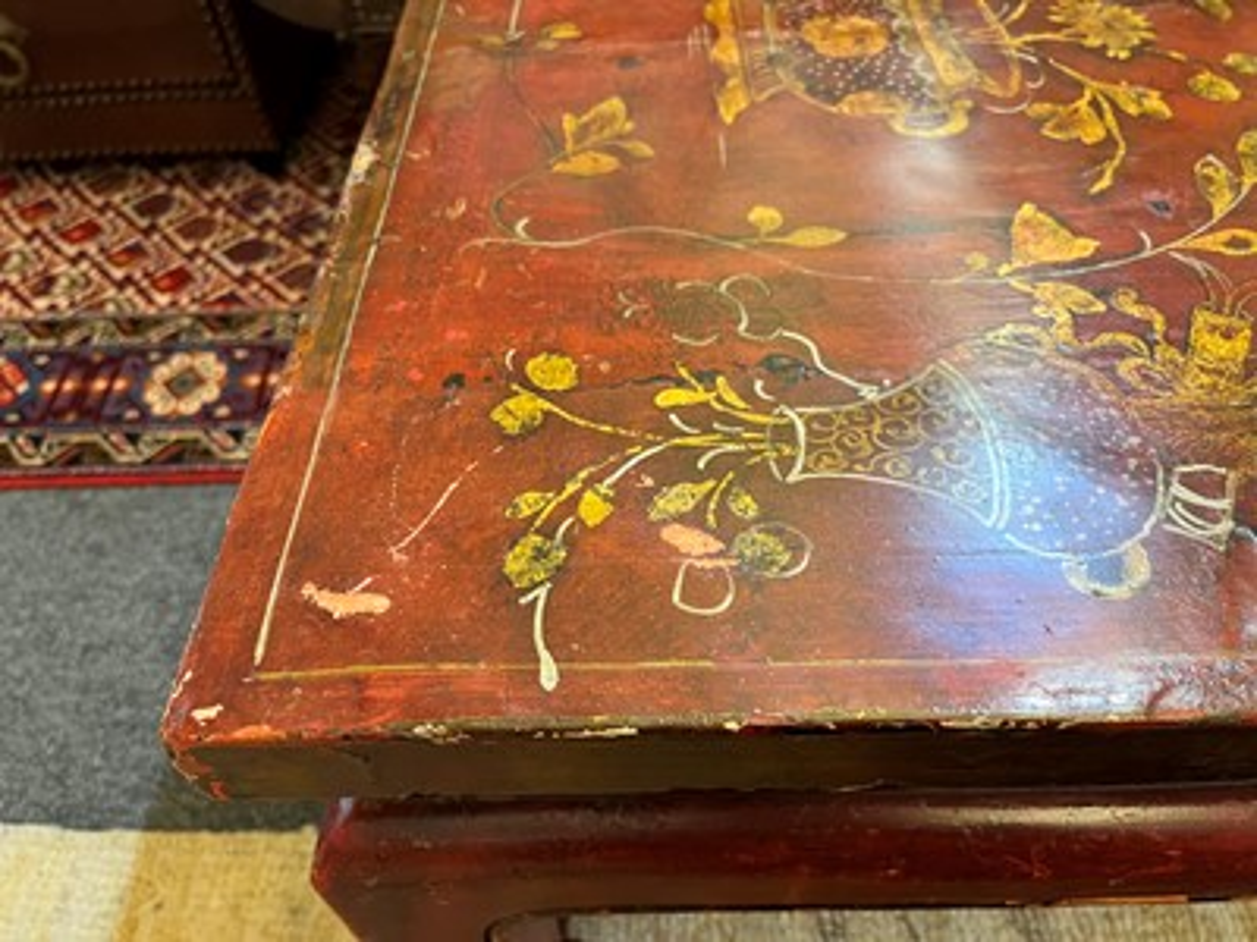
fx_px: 944
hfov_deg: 67.3
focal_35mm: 26
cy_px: 471
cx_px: 628
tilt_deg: -48.7
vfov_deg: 53.1
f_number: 1.6
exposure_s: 1/50
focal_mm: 5.1
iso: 250
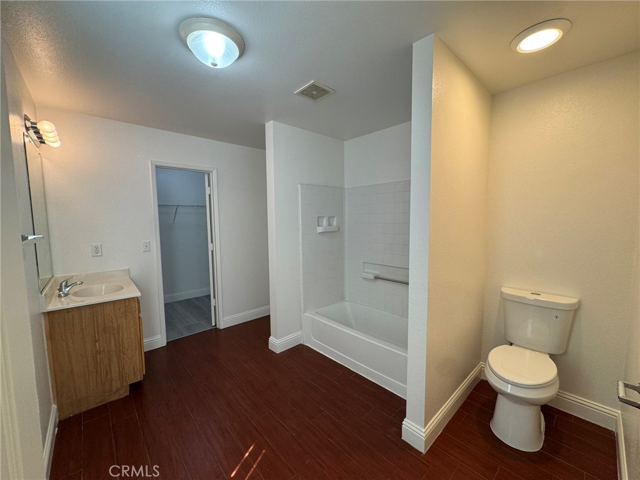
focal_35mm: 14
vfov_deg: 85.7
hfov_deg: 102.1
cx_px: 320
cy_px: 240
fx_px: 259
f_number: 2.2
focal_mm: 2.22
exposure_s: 1/120
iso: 100
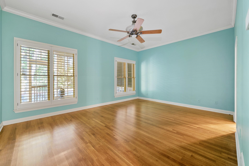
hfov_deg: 104.3
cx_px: 124
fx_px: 97
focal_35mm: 14
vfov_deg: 81.2
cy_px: 83
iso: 1000
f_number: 6.3
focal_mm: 14
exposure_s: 1.3
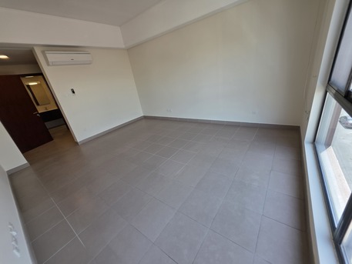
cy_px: 132
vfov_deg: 89.9
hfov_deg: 106.2
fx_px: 132
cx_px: 176
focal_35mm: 13
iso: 32
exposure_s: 1/100
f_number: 1.9
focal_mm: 2.2
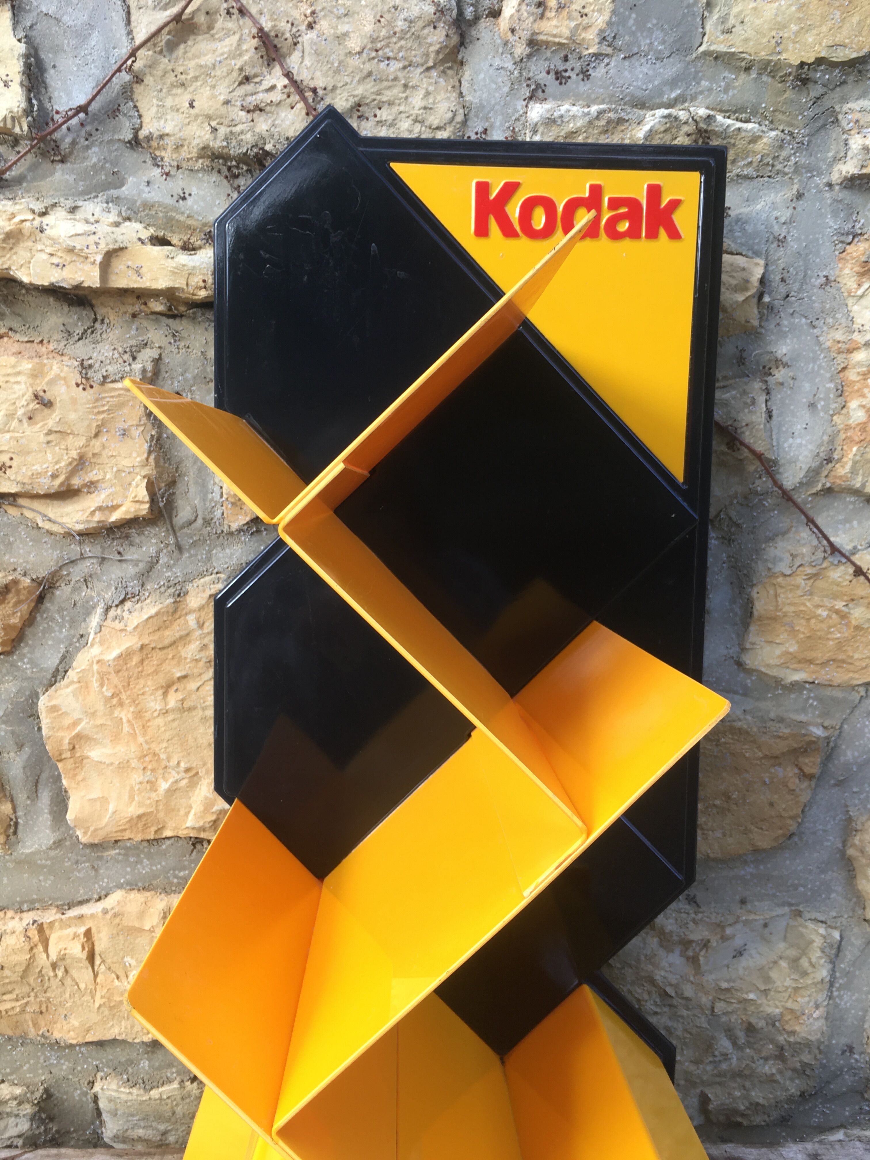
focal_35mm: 29
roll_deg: -0.6
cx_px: 435
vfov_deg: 61.7
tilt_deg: -7.5
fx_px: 972
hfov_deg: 48.2
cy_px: 580
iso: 25
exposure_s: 1/104
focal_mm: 4.15
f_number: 2.2
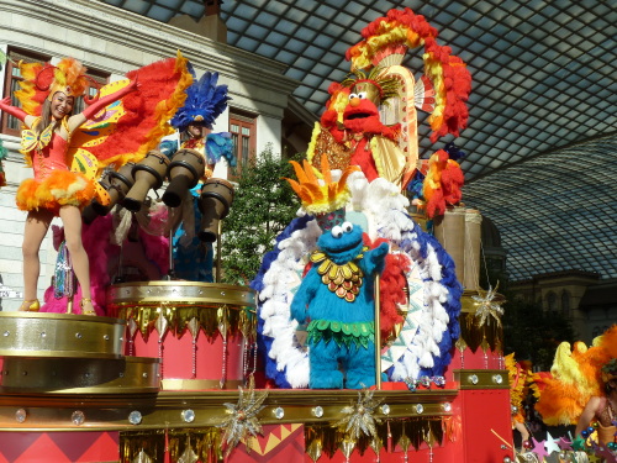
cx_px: 308
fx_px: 749
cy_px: 232
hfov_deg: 44.8
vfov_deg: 34.3
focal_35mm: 42
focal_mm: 6.9
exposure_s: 1/400
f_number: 5
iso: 80
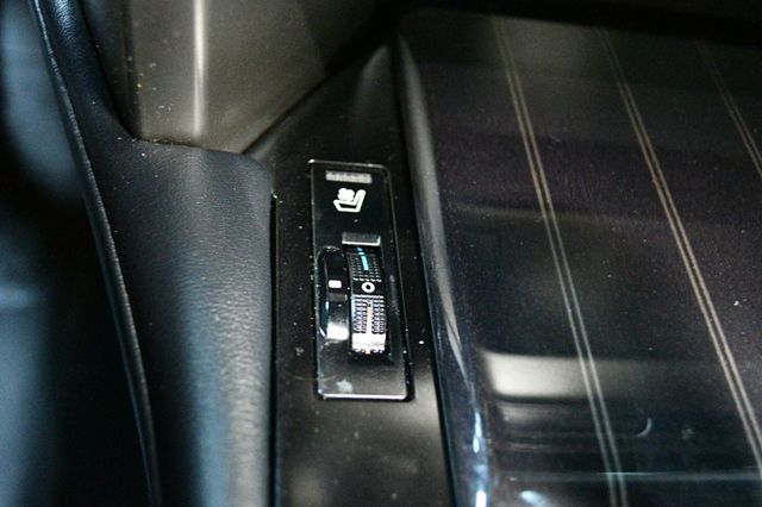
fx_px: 825
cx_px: 381
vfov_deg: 34.2
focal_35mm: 39
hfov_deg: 49.6
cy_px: 254
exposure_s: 1/13
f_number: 4.2
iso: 12800
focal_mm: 26
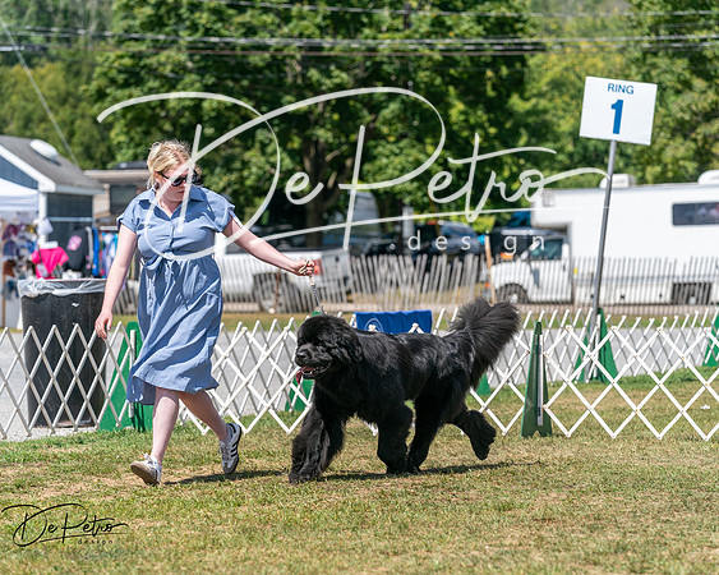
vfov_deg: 10.4
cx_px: 360
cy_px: 288
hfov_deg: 13.0
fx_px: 3162
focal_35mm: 149
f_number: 4.5
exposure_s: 1/1600
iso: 200
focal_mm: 132
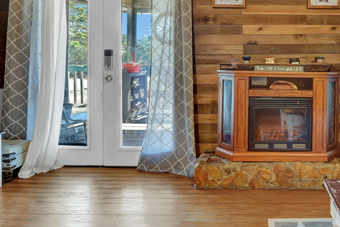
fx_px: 255
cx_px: 275
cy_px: 92
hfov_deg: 61.4
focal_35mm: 27
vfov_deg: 47.7
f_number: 7.1
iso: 400
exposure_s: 1/15
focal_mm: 14
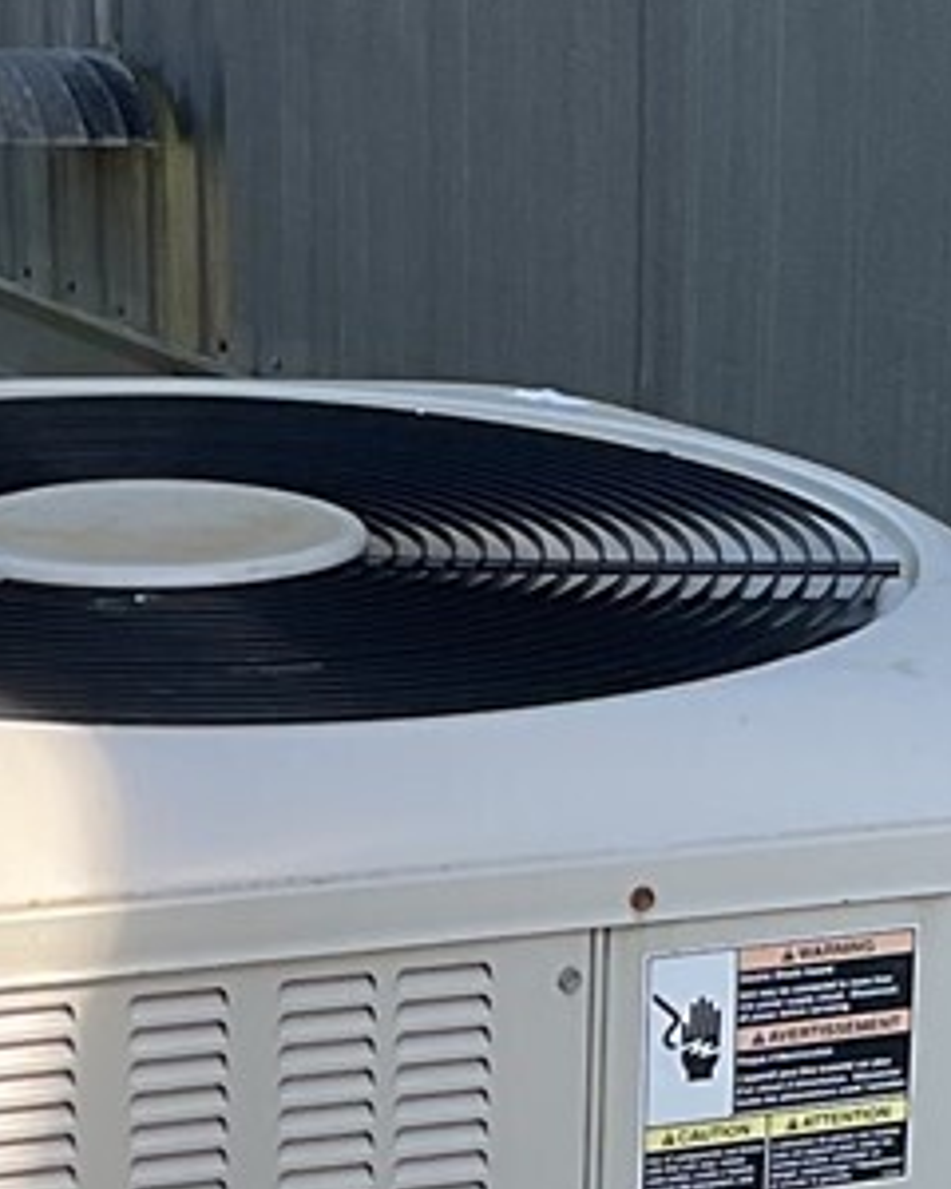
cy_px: 1308
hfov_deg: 10.2
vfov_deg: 12.5
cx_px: 594
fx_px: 5313
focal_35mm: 151
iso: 16
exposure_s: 1/386
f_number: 1.8
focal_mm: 3
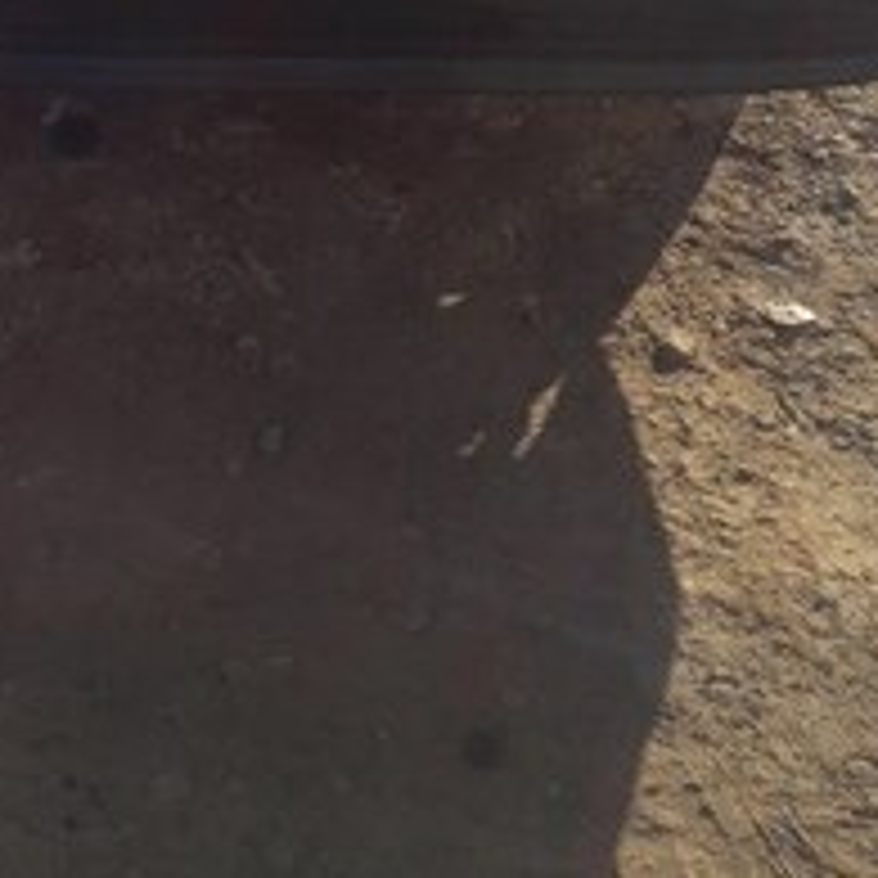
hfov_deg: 27.3
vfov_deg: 24.5
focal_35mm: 63
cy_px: -198
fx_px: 1808
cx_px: 374
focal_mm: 3.7
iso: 40
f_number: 1.9
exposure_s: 1/1214
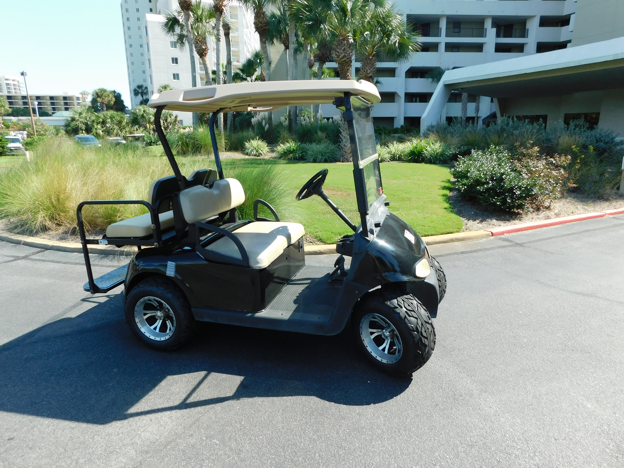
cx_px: 312
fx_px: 415
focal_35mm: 23
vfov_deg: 58.9
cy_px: 234
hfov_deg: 73.9
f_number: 3
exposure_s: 1/640
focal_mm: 4
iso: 125
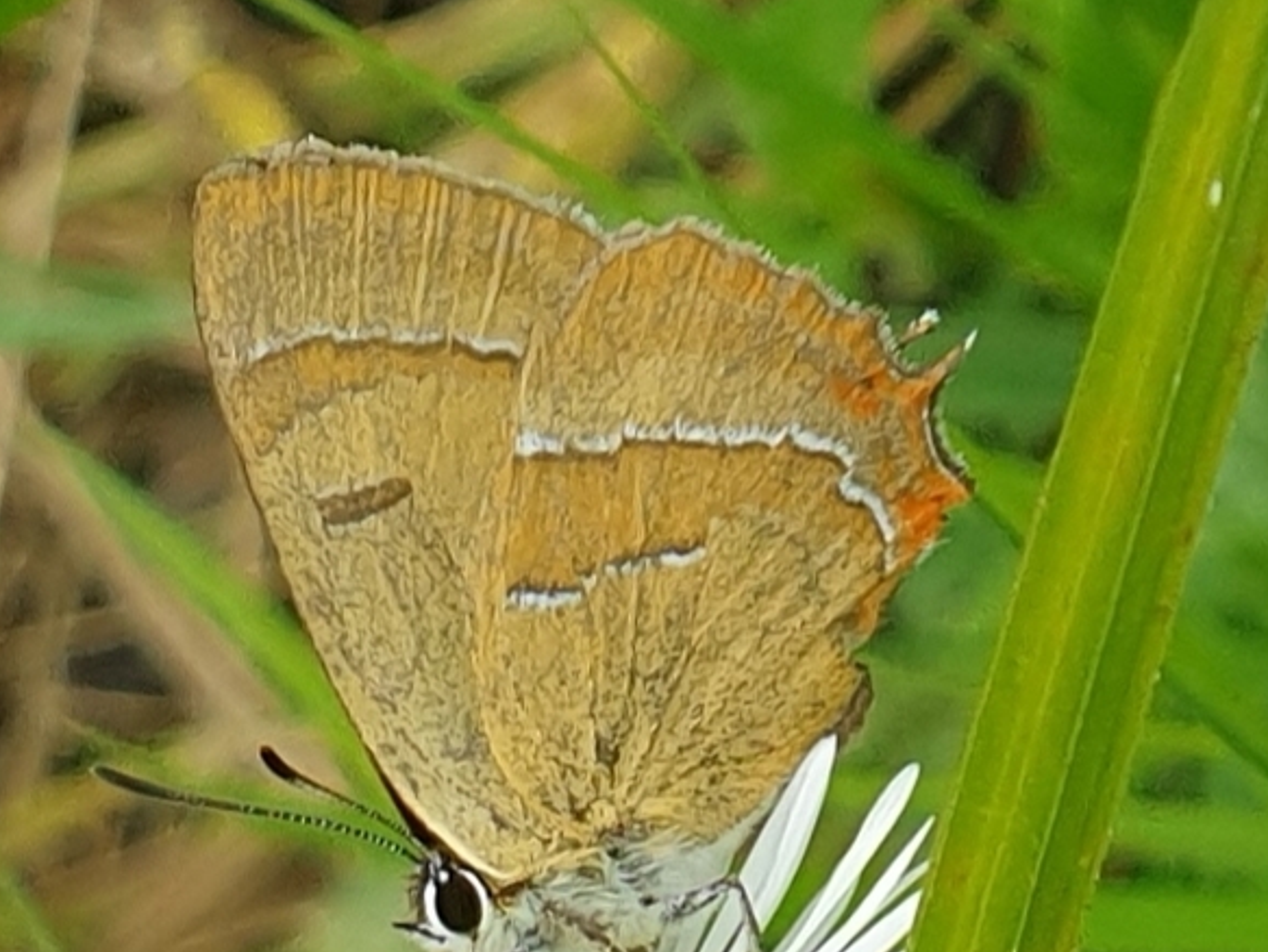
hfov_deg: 48.2
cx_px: 833
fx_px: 1393
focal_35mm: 38
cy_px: 613
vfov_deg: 37.5
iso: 50
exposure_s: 1/327
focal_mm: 4.3
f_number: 2.4
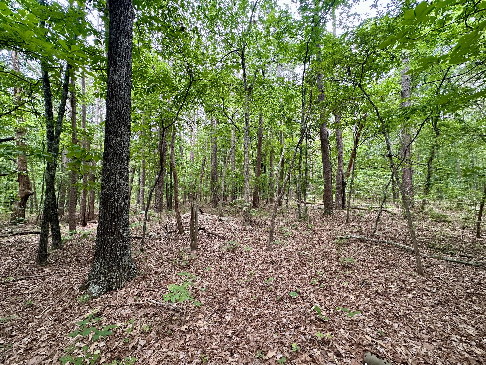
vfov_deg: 85.7
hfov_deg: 102.1
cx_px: 243
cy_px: 182
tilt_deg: +2.8
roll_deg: +0.0
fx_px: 197
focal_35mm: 14
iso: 100
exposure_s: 1/99
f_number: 2.2
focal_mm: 2.22
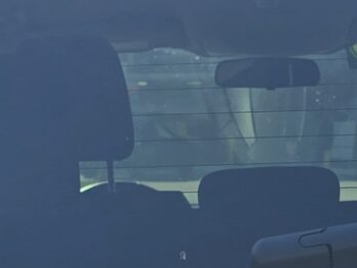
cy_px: 634
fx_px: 1734
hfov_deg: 11.7
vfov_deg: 8.2
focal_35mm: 168
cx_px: 246
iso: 12
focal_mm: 6.3
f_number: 1.7
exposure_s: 1/965
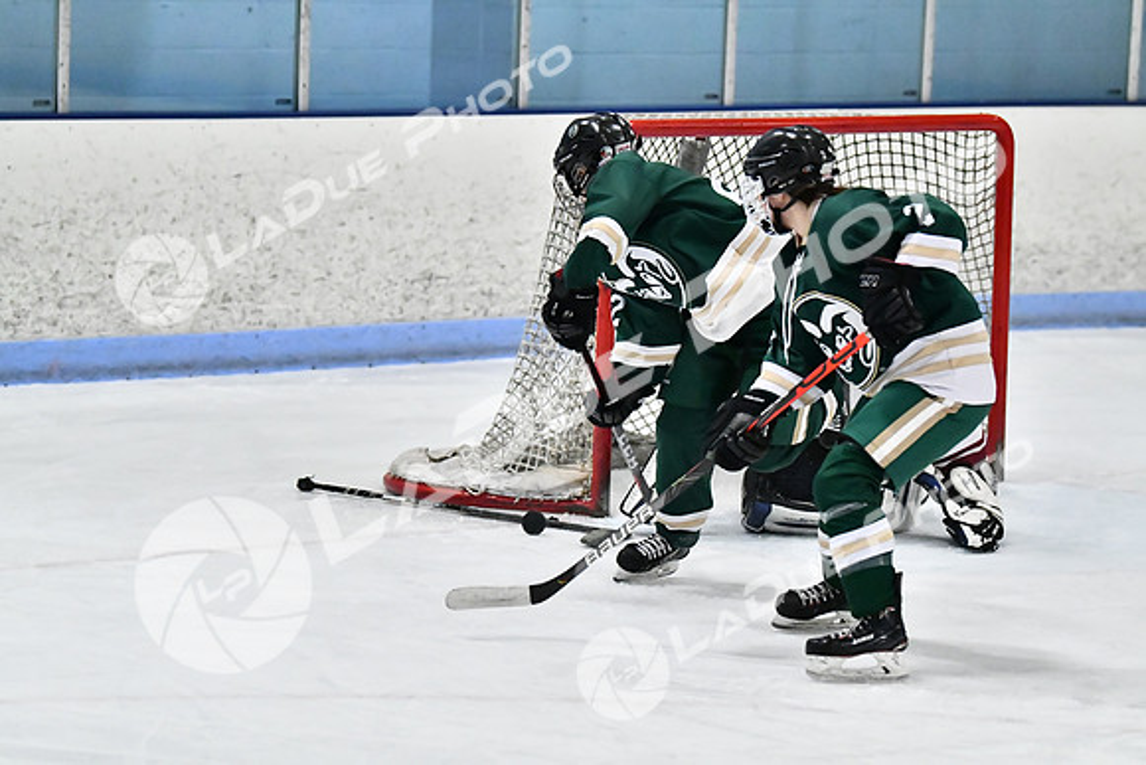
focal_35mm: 165
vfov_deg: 8.3
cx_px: 573
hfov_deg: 12.4
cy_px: 382
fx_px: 5253
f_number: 2.8
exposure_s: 1/1250
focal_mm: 110
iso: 8000
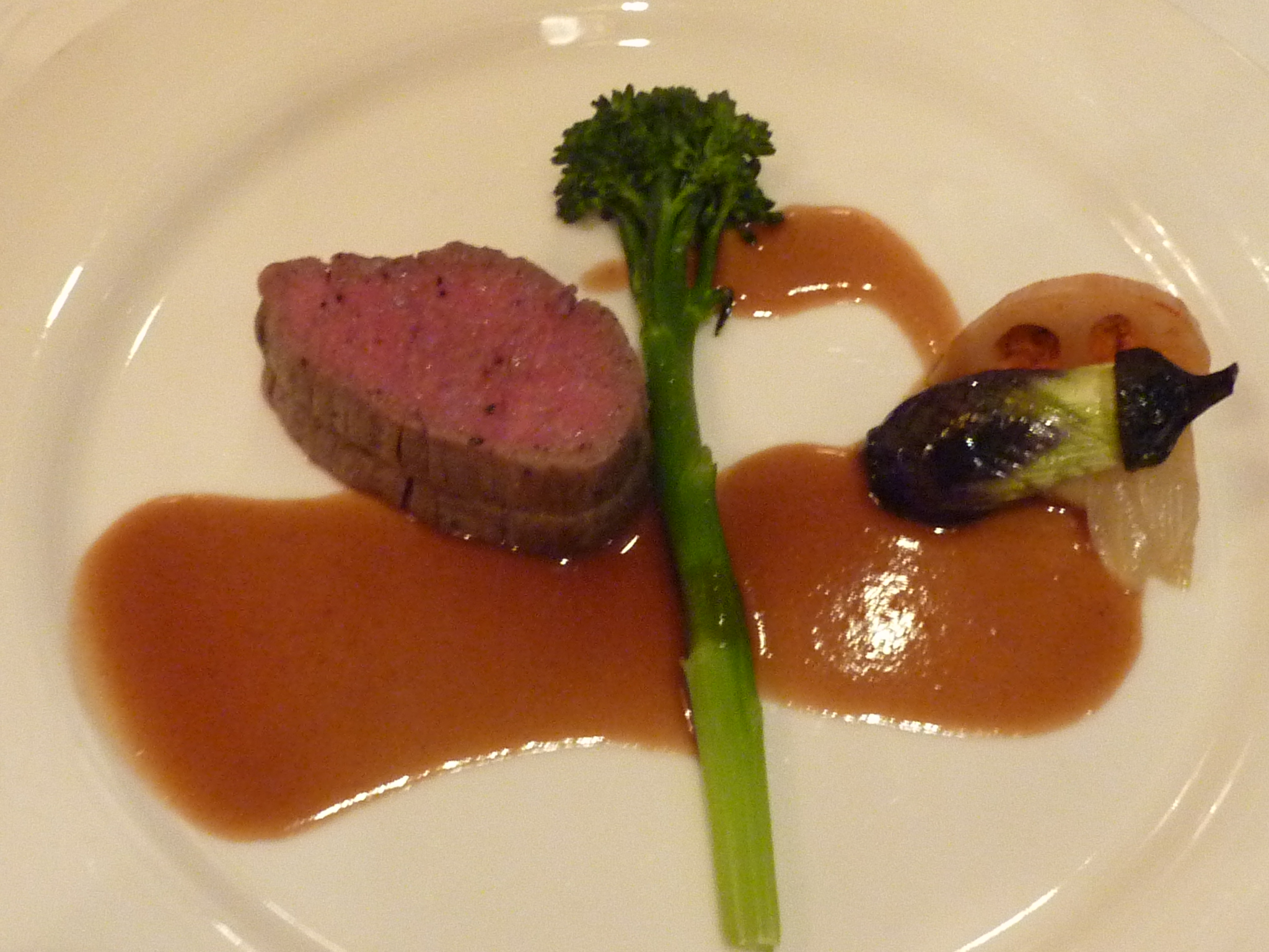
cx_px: 634
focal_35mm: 48
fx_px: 1760
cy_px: 476
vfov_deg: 30.3
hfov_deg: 39.7
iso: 400
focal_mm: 4.4
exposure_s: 1/8
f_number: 3.3
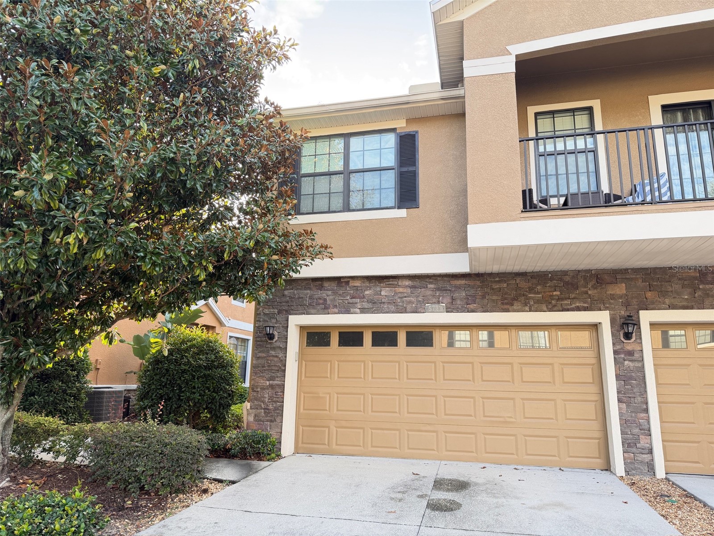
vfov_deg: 56.8
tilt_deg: +13.8
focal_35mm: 24
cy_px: 268
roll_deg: -2.3
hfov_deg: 71.6
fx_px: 495
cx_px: 357
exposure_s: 1/278
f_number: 1.78
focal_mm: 6.76
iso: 80
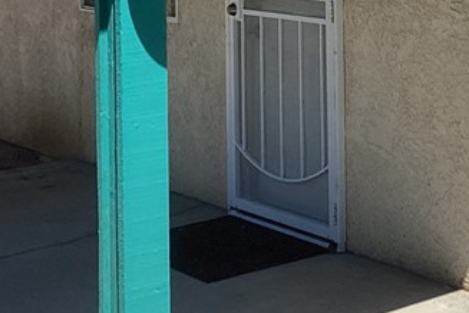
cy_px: -109
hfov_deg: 19.4
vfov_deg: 13.0
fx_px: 1316
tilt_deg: +0.5
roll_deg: +0.3
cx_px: 512
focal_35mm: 101
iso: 25
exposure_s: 1/1733
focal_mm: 3.3
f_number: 2.4
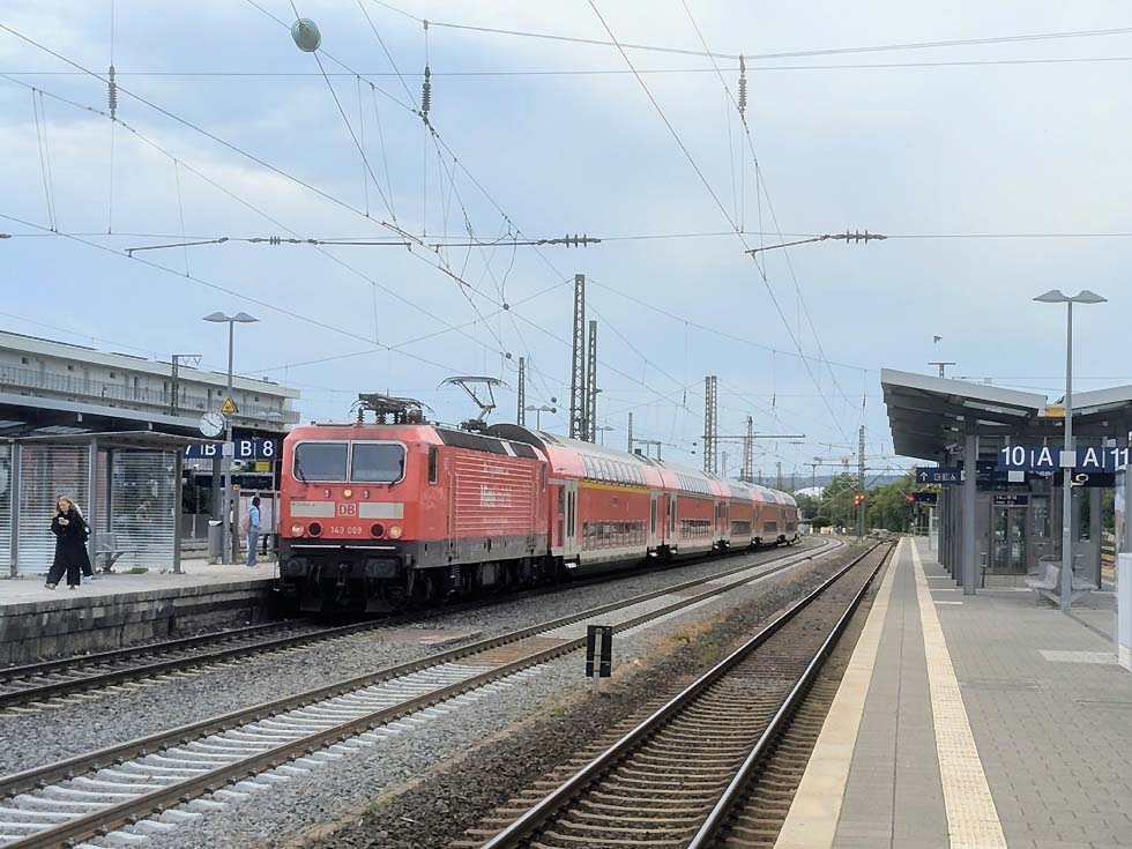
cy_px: 424
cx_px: 566
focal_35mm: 48
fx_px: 1570
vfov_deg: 30.3
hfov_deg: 39.7
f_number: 1.85
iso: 47
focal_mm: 6.81
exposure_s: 1/2110
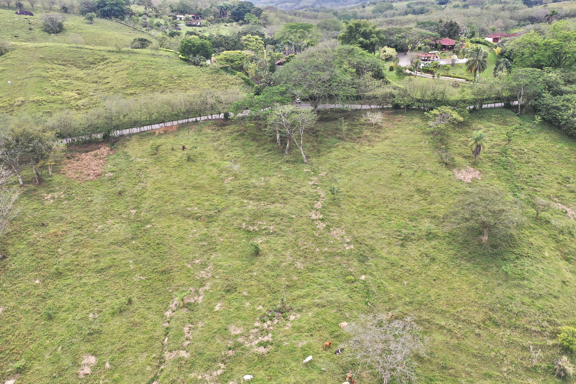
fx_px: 448
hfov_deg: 65.5
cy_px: 192
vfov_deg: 46.4
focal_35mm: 28
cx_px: 288
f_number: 5
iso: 100
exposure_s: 1/320
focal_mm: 10.26
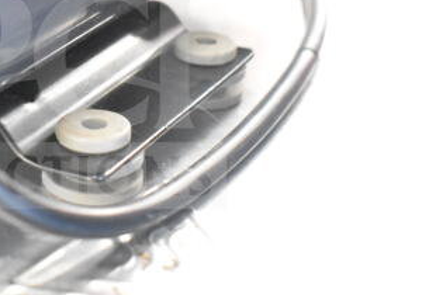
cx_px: 68
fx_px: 1144
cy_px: 98
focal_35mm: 93
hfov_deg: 21.5
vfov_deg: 14.7
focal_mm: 32
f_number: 4.5
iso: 9000
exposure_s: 1/50
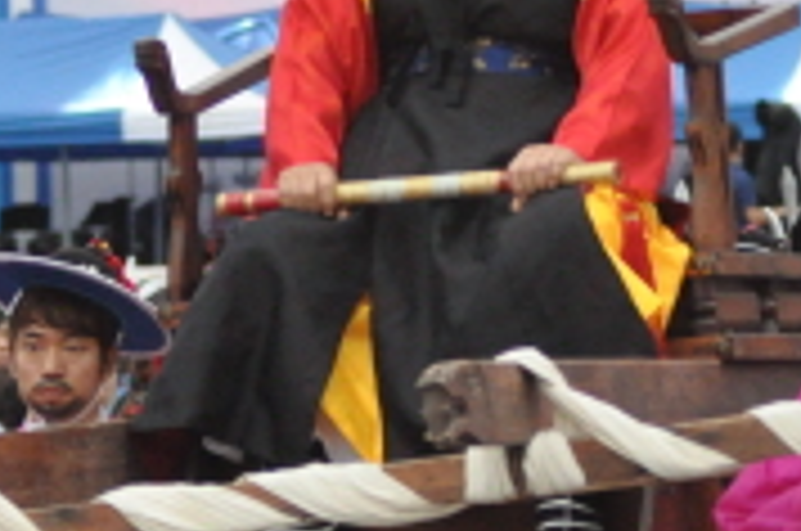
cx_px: 414
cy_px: 74
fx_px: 24009
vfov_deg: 1.3
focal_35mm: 1081
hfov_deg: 1.9
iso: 2500
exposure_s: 1/1000
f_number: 4
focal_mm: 200
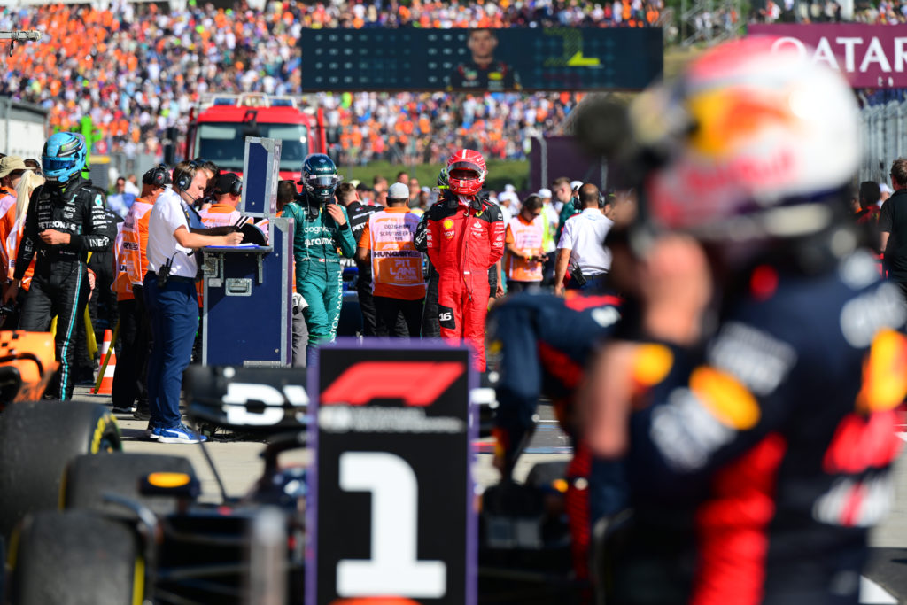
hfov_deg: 10.3
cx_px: 454
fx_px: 5039
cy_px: 302
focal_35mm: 200
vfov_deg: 6.9
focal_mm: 200
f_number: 4
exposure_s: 1/1000
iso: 100
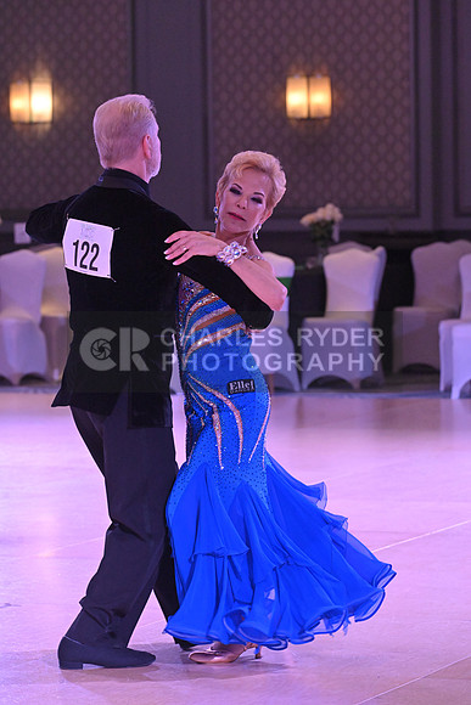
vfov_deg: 12.1
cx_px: 236
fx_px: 3334
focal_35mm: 170
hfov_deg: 8.1
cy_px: 352
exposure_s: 1/320
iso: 5000
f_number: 8
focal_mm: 170
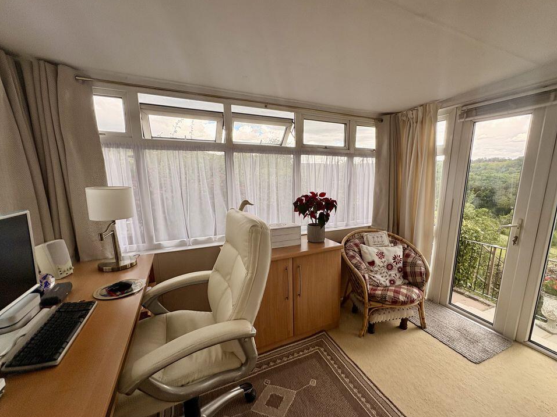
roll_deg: +0.6
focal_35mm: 15
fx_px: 241
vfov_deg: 81.7
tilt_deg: -11.1
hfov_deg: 98.0
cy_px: 217
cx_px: 297
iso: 100
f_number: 2.2
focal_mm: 2.22
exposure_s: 1/126
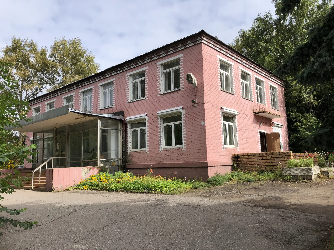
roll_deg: +2.8
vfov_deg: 49.7
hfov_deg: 63.4
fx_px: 270
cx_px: 167
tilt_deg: +6.2
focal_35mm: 28
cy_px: 125
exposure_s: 1/1736
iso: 20
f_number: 1.8
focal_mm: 4
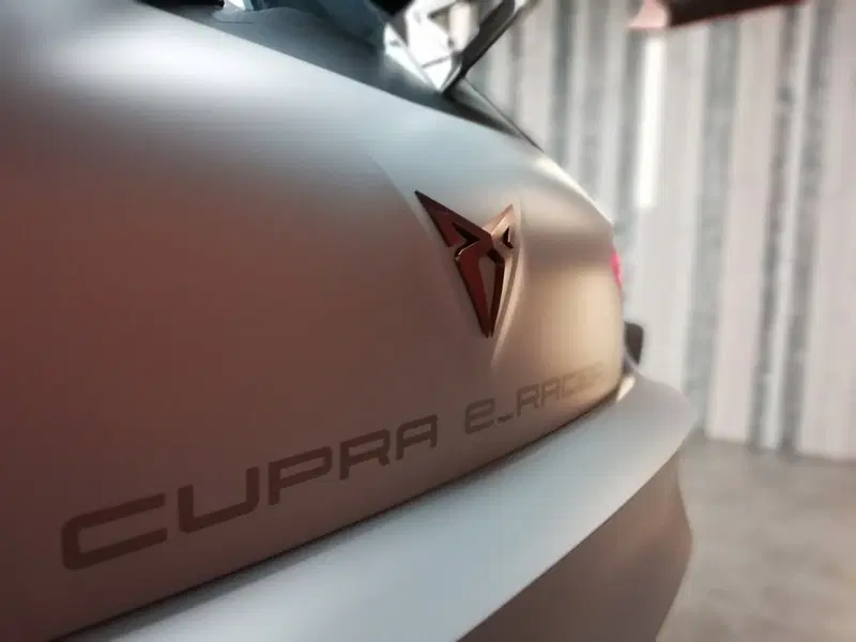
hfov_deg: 67.3
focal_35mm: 26
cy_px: 321
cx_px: 428
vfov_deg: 53.1
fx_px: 643
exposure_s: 1/20
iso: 500
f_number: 4
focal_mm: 3.81
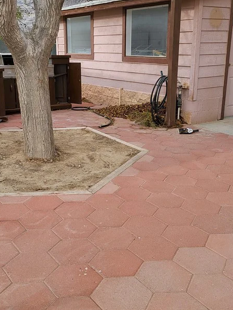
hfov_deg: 35.1
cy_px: 135
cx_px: 96
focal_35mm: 41
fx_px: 368
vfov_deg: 45.6
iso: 40
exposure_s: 1/728
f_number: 1.8
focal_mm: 5
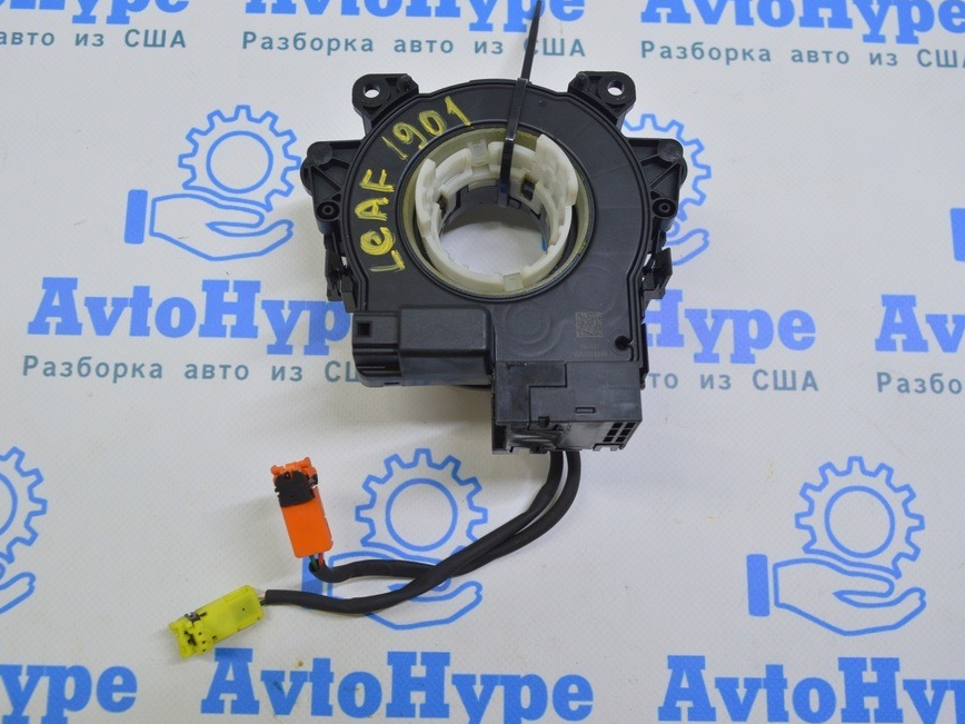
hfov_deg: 53.8
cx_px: 430
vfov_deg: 41.8
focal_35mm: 34
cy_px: 368
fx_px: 948
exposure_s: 1/30
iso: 400
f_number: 5.6
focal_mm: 20
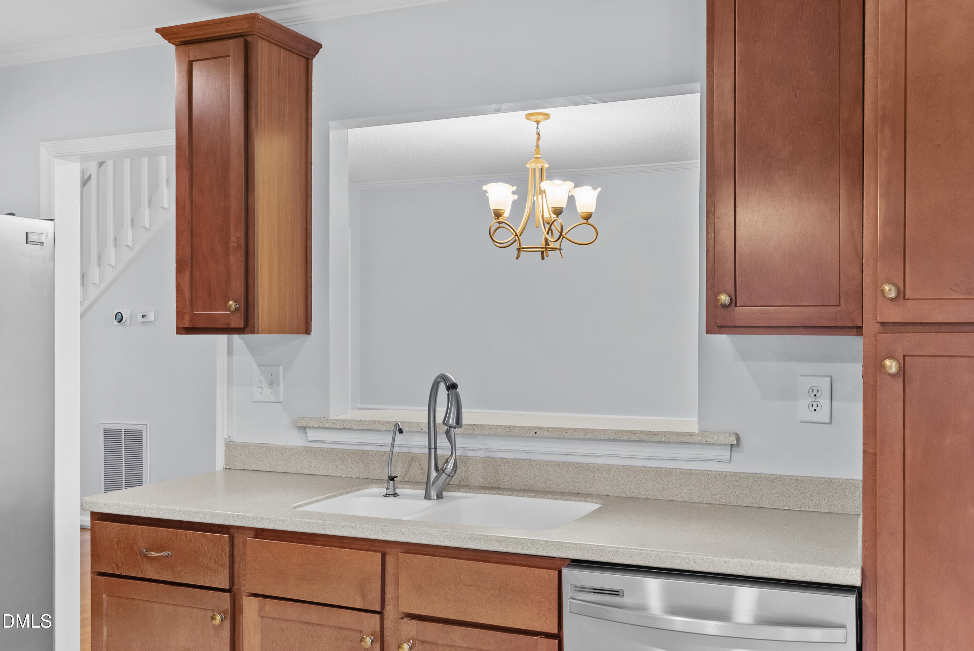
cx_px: 487
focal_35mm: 35
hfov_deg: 54.4
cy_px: 326
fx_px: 947
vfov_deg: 37.9
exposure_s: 1/2
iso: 250
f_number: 8
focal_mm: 35
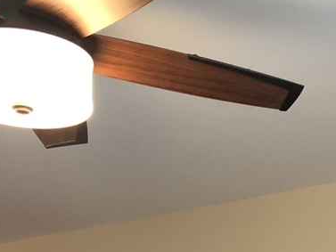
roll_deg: -0.3
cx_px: 379
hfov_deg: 17.7
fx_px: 1039
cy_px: 402
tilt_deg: +5.3
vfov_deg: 12.9
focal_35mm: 107
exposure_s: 1/17
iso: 40
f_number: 1.8
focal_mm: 3.99
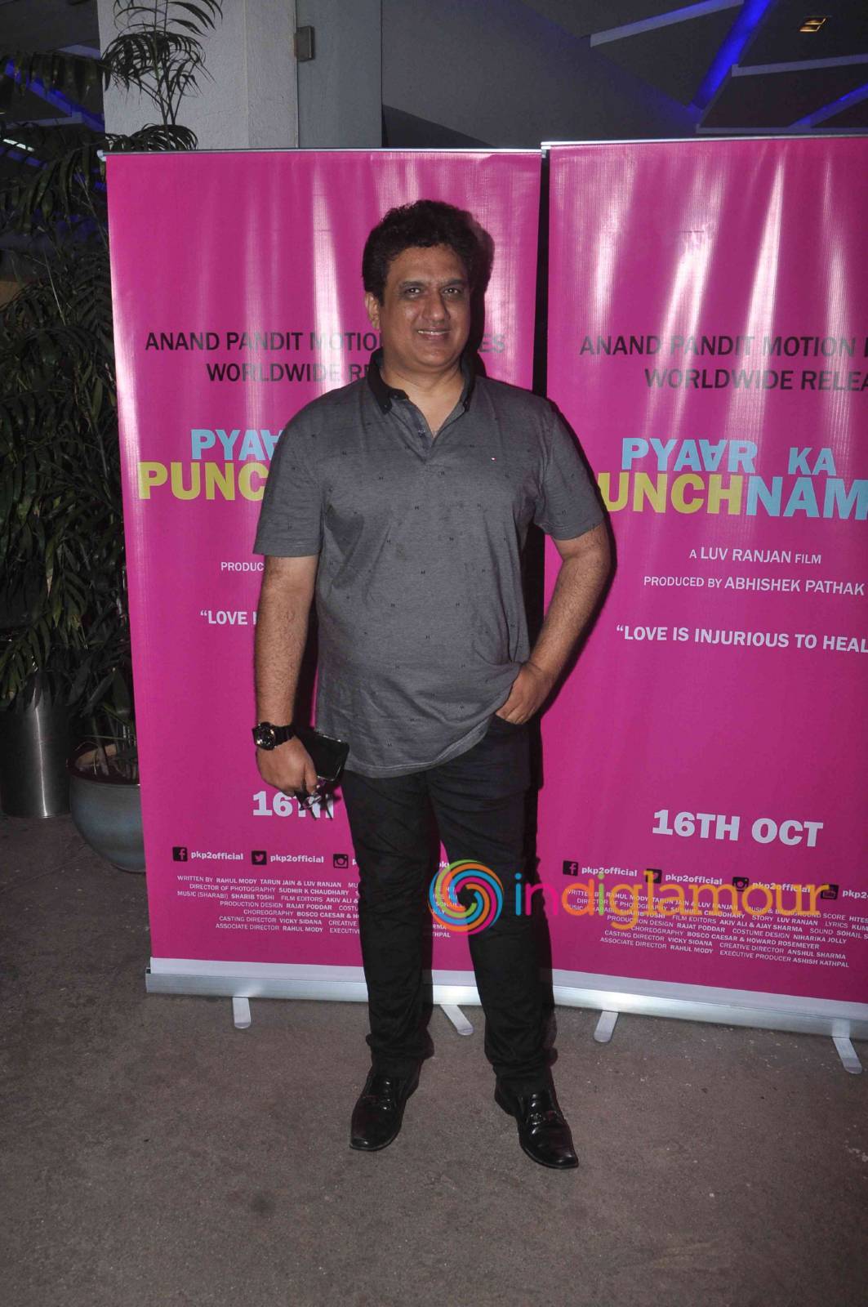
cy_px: 654
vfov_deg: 59.5
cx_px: 434
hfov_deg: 41.6
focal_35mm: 32
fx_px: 1142
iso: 640
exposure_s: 1/200
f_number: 9
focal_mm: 21
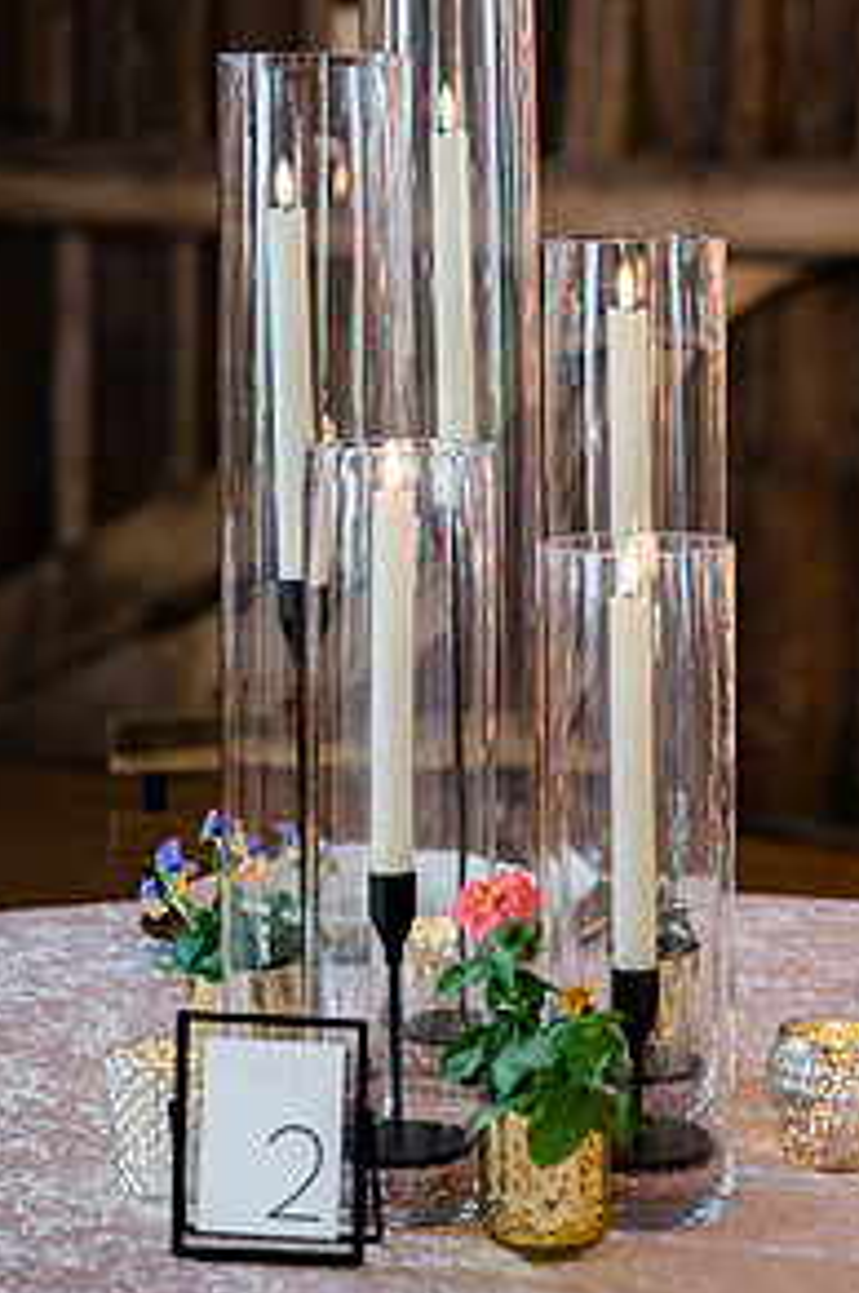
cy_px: 461
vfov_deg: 18.9
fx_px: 3874
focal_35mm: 108
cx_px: 414
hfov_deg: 12.7
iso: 500
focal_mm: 70
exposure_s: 1/200
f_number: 3.5
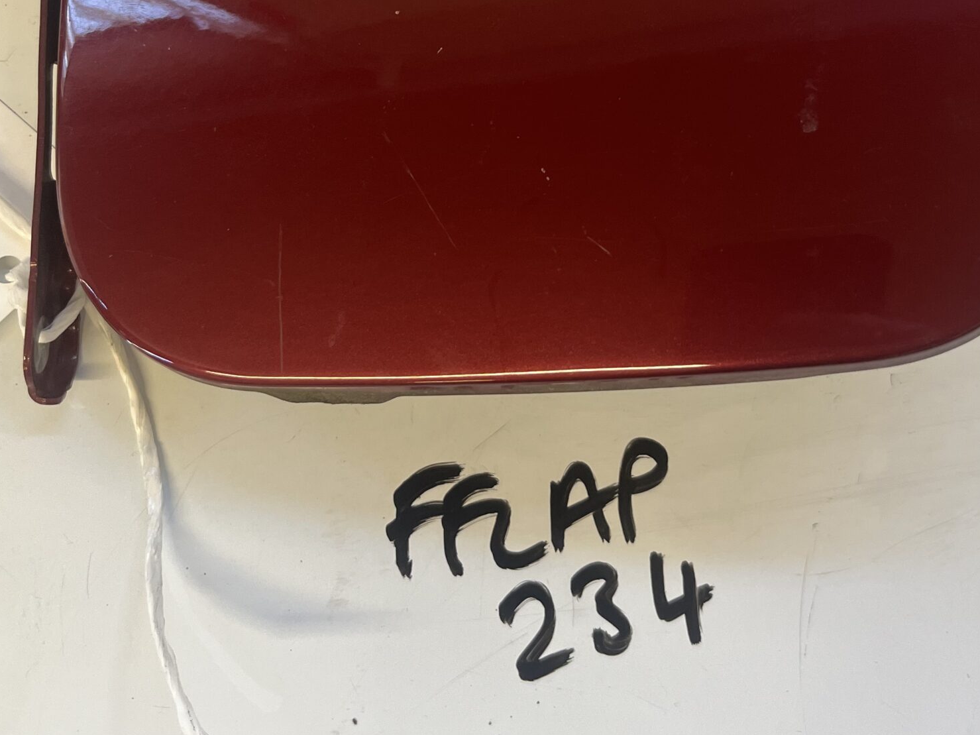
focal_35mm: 45
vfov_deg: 31.2
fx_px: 1274
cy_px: 127
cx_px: 574
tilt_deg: -74.8
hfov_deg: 41.9
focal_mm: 5.1
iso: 125
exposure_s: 1/101
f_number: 1.6
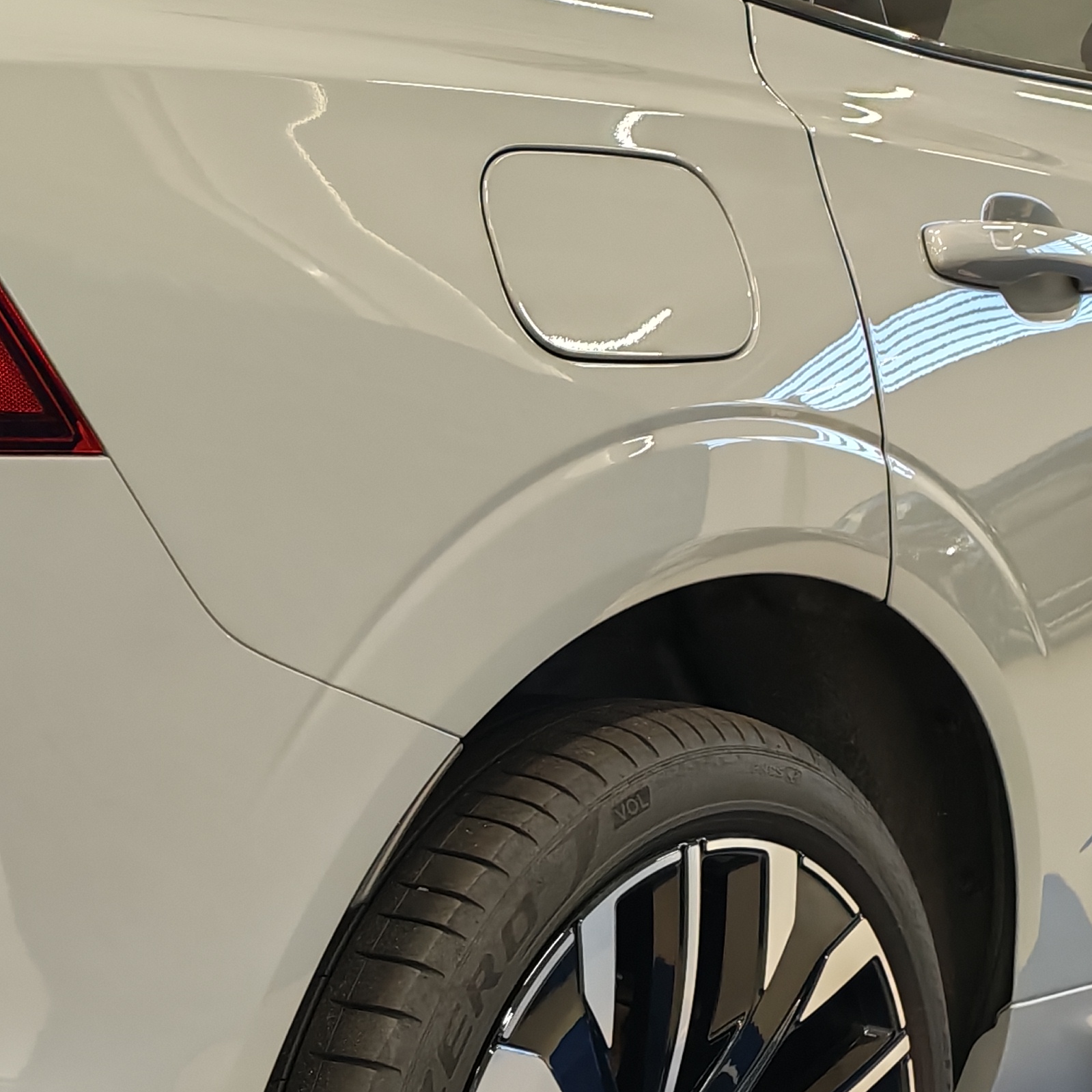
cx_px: -295
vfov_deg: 21.9
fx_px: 2748
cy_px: 986
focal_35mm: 77
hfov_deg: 20.7
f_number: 1.9
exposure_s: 1/100
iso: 400
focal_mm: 6.12
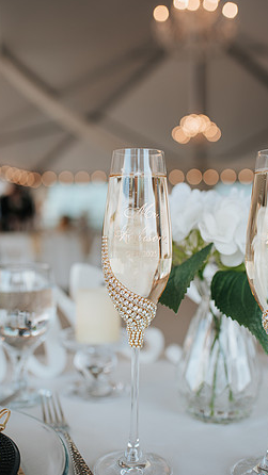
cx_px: 145
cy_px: 236
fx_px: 467
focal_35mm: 37
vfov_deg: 54.0
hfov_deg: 32.0
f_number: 2.8
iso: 100
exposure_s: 1/200
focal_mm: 35
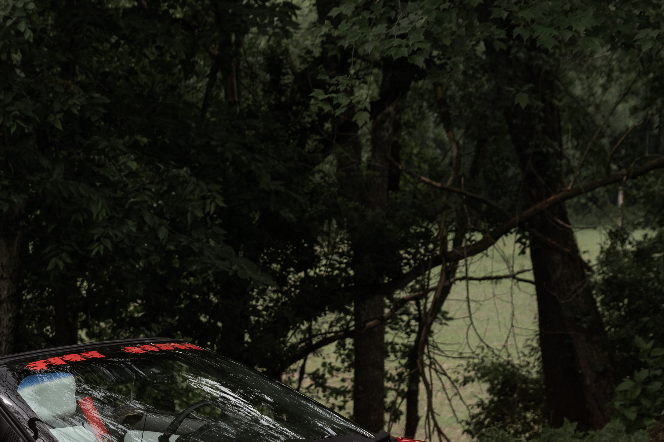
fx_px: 2803
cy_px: 408
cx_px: 133
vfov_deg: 9.0
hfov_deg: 13.4
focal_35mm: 152
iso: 320
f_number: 5.6
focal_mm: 77
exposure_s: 1/400
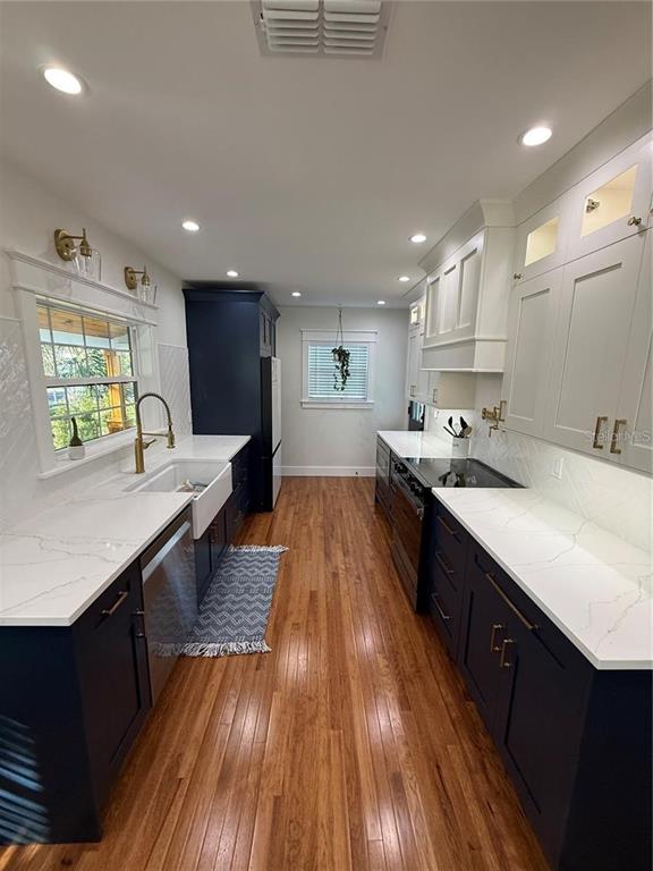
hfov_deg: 85.7
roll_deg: -1.4
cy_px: 436
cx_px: 326
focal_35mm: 14
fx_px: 352
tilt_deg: -9.0
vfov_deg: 102.1
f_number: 2.2
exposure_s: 1/120
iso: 200
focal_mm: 2.22
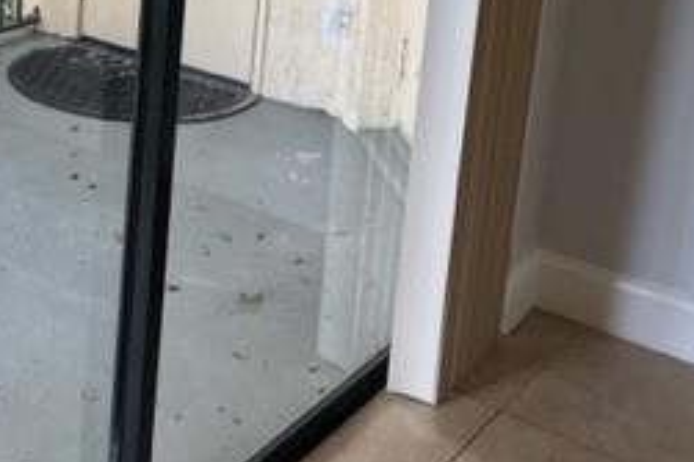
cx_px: 55
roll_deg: -4.3
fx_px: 1329
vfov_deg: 18.6
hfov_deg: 28.0
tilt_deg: -11.3
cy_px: -105
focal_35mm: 69
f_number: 1.6
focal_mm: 5.1
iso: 80
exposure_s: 1/120
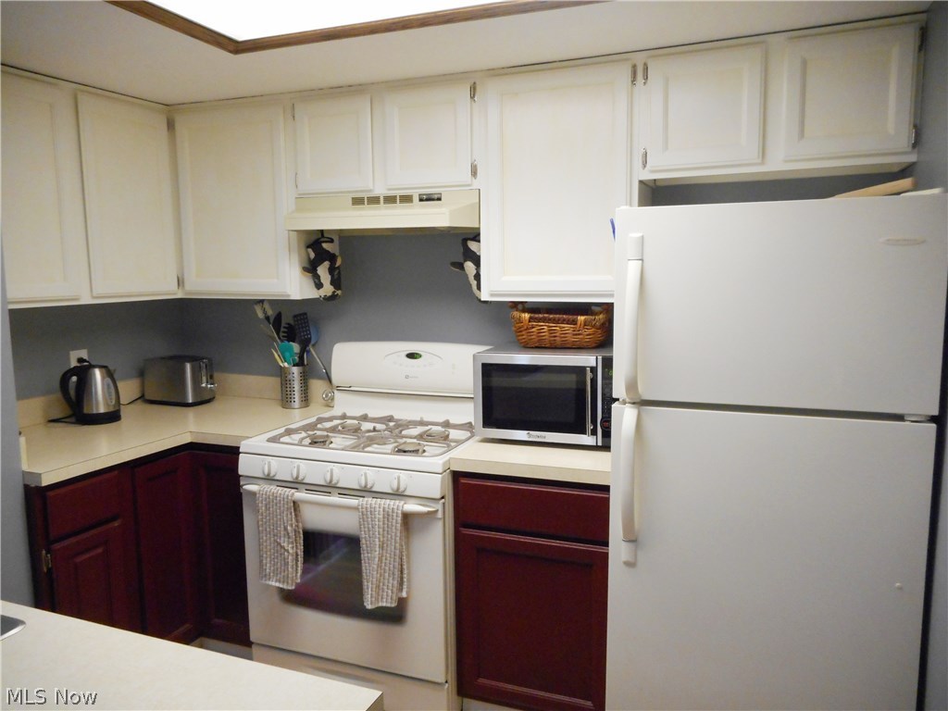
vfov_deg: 54.9
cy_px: 356
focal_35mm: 25
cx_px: 474
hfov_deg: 69.4
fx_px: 685
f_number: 3.7
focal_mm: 4.5
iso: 320
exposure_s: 1/30
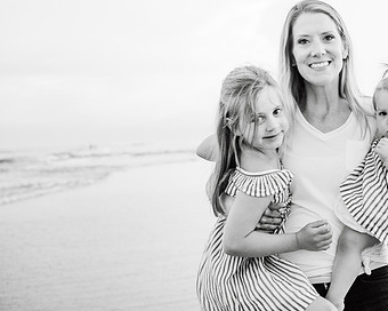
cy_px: 133
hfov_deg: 32.9
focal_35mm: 56
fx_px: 643
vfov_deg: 27.1
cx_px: 292
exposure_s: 1/200
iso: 320
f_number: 2.8
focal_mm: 35
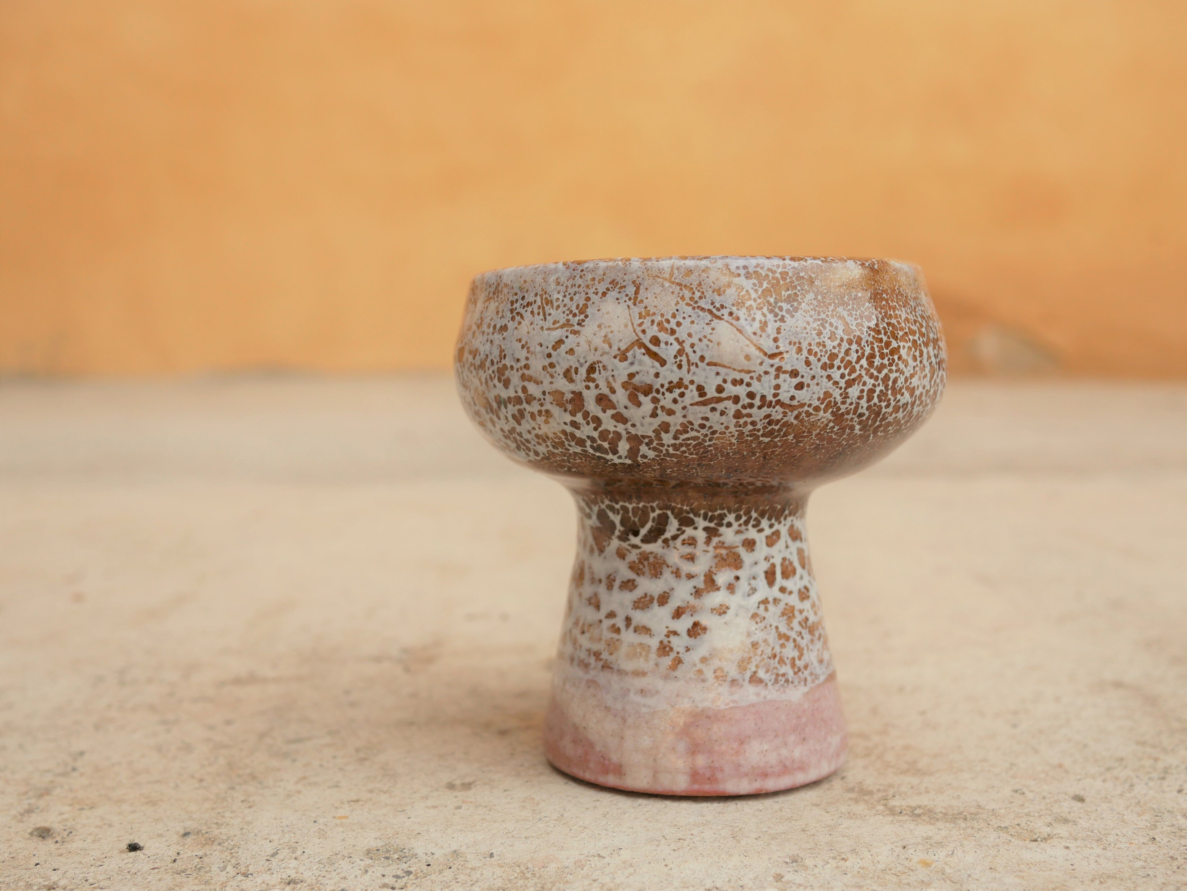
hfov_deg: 46.8
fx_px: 1372
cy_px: 446
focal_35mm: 40
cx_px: 594
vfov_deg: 36.0
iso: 200
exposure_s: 1/400
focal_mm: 20
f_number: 3.5
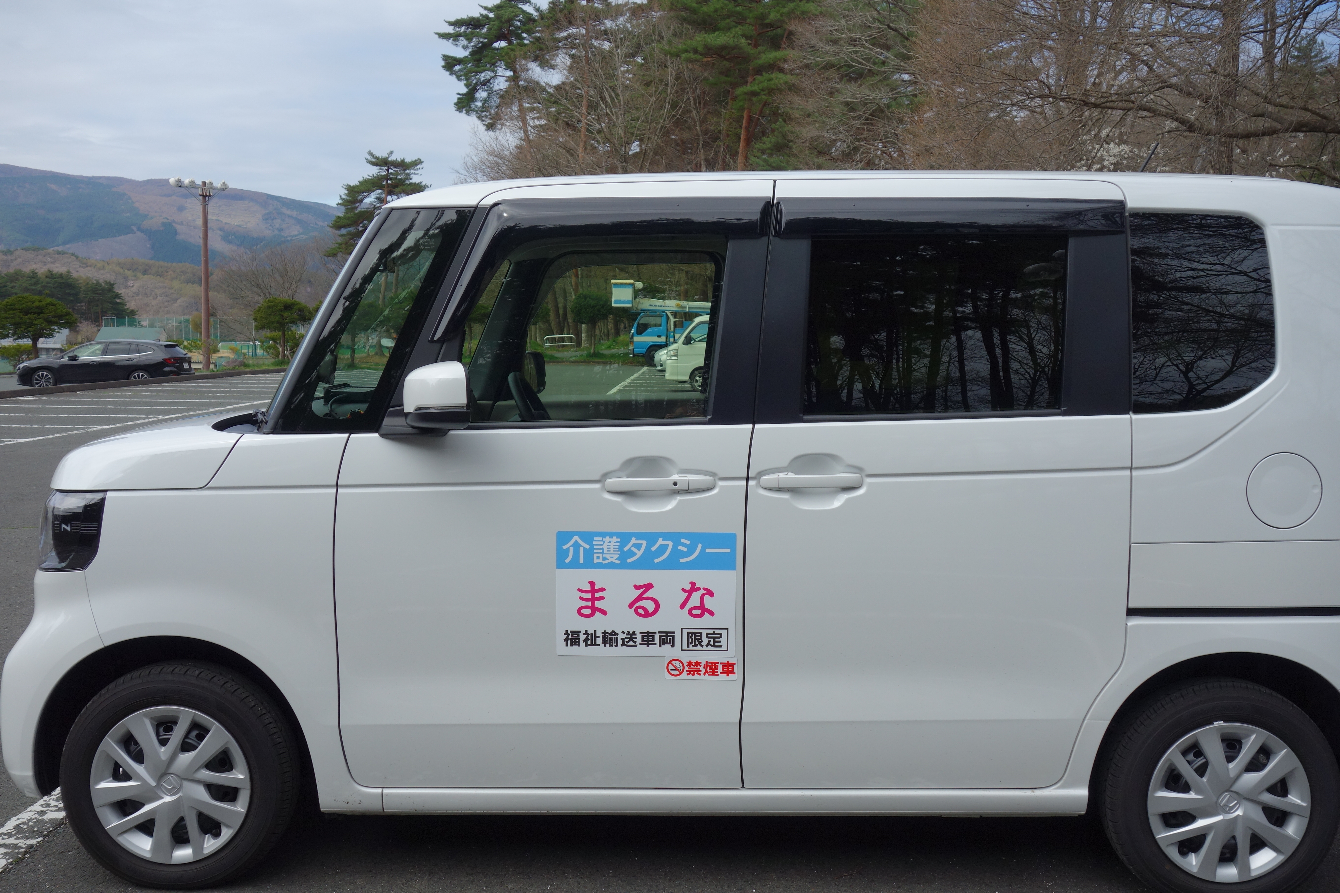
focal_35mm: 37
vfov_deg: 35.9
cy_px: 446
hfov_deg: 51.9
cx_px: 670
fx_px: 1377
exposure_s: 1/500
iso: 125
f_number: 5.6
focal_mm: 13.75
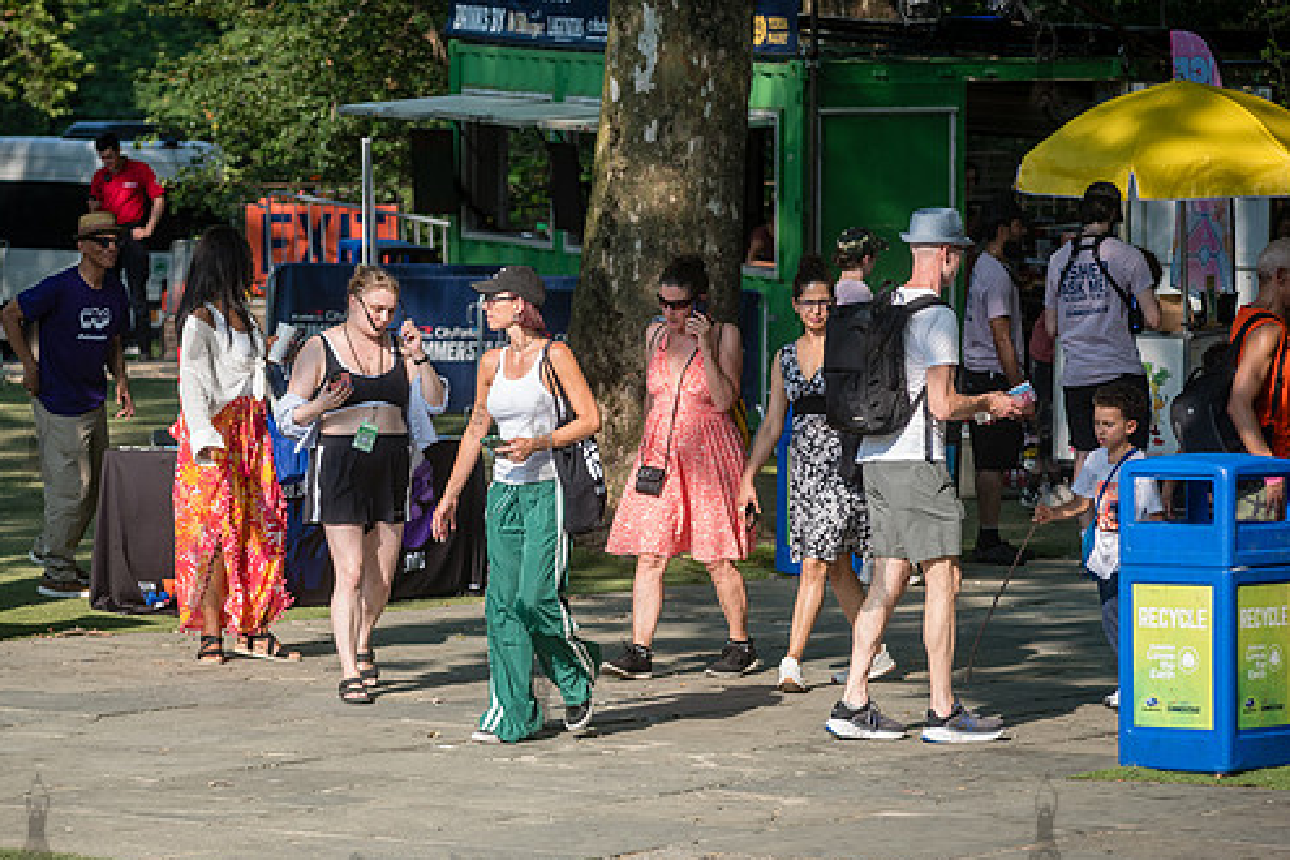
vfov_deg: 7.5
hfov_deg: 11.3
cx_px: 539
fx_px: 6521
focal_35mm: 182
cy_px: 439
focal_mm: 155
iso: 200
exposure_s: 1/640
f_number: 5
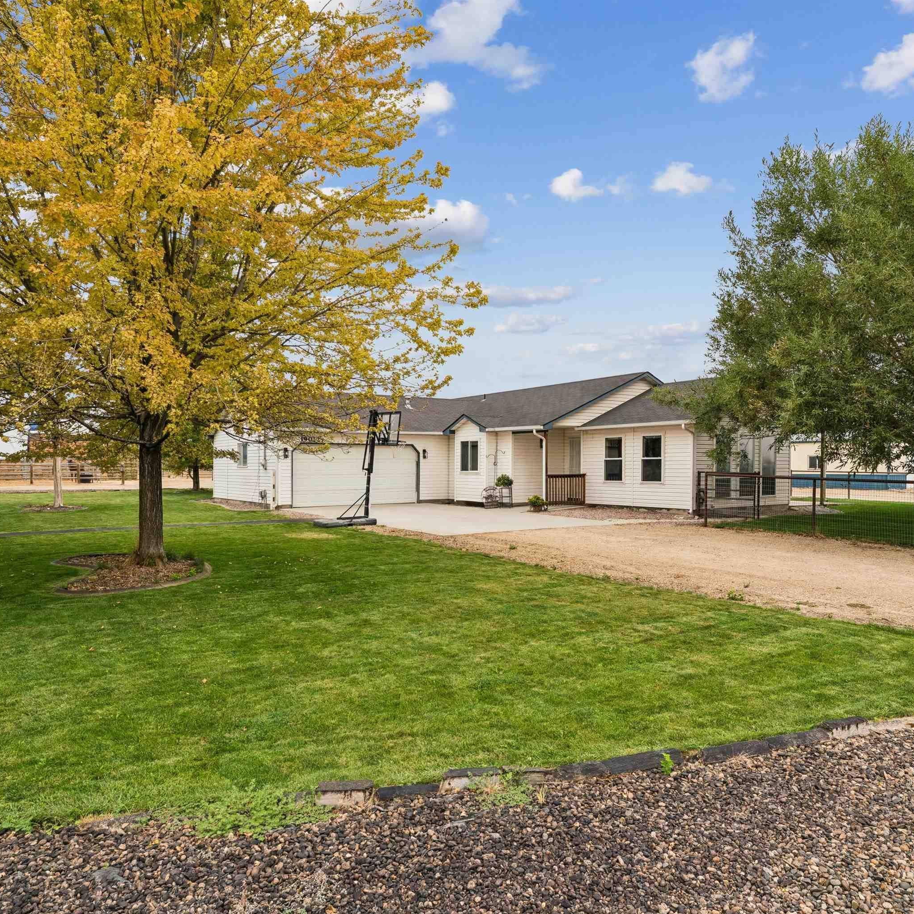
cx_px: 454
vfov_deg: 66.1
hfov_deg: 66.1
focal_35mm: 24
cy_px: 458
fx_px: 702
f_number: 13
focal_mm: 18.4
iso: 400
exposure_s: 1/200
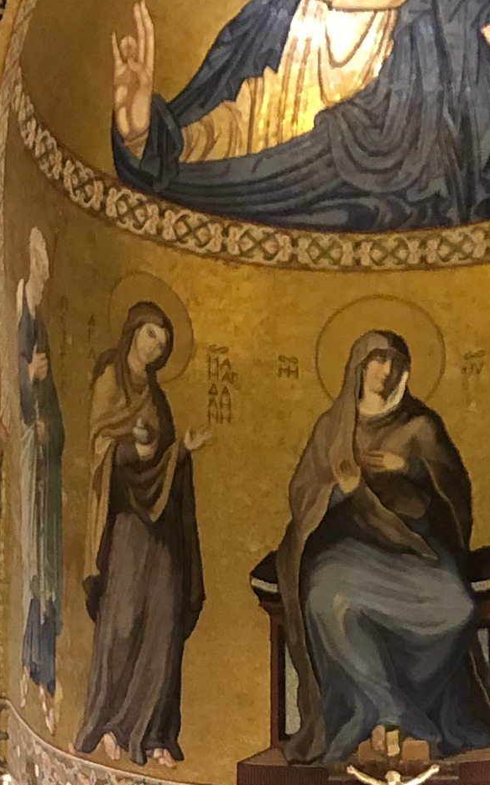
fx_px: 2715
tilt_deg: +9.5
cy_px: 972
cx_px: 310
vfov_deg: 15.7
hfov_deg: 10.3
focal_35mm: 127
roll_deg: +0.9
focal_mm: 4
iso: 100
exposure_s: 1/14
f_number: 1.8
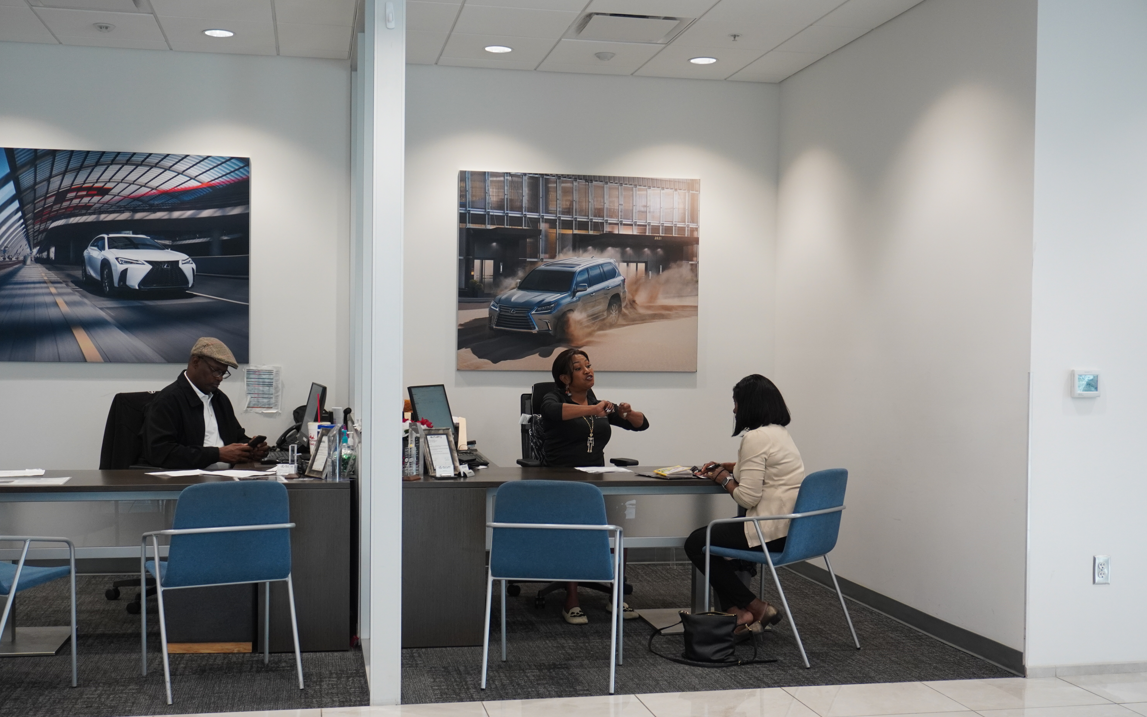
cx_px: 571
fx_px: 1298
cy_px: 370
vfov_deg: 30.9
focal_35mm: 42
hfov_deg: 47.7
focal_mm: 27
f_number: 4.5
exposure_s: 1/160
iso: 800
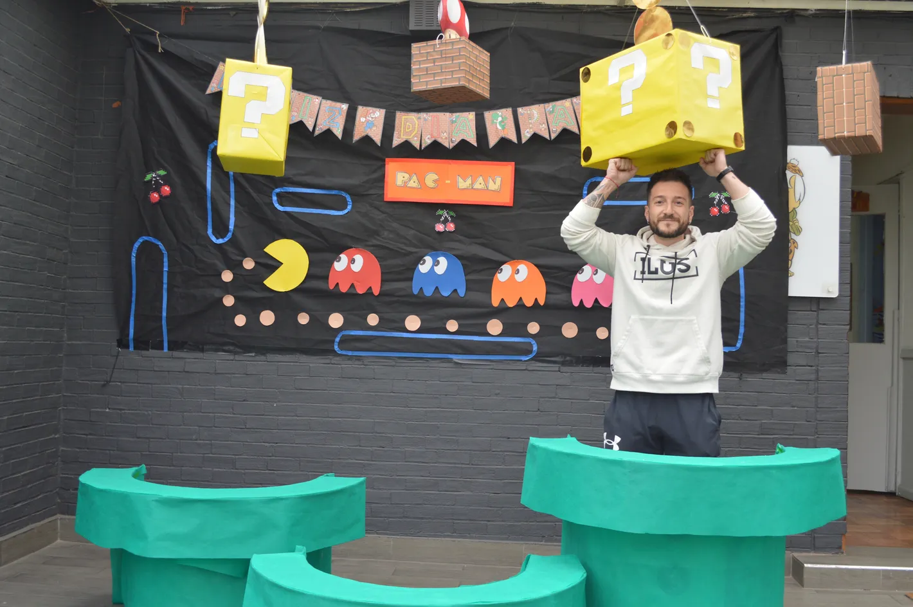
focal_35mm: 36
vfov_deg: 36.8
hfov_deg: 53.2
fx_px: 912
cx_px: 456
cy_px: 304
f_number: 5
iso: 400
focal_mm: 24
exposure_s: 1/100
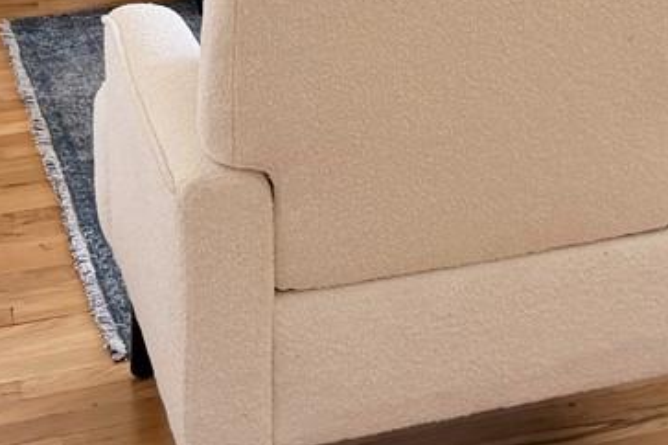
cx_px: 613
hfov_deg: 18.3
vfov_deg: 11.5
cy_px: -381
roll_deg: +0.9
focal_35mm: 110
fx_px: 2041
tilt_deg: -8.5
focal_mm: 6.76
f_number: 1.78
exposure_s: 1/215
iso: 125
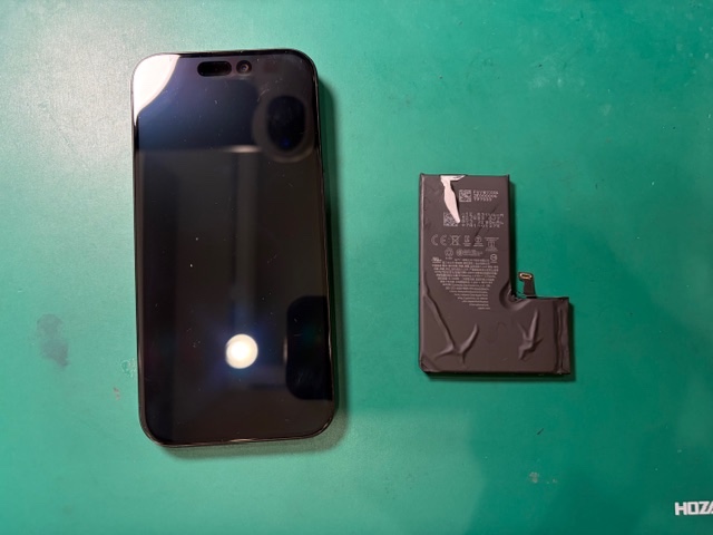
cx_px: 356
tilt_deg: -82.7
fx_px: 536
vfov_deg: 53.1
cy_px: 268
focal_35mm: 26
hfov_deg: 67.3
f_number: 1.6
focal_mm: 5.96
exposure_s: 1/60
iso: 160
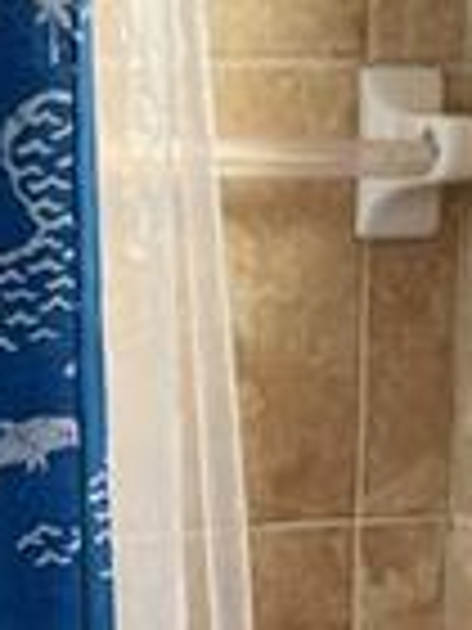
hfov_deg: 10.3
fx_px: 2600
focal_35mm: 143
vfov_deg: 13.6
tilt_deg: -10.1
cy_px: 639
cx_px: -22
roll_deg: -0.7
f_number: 1.6
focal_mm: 4.2
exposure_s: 1/138
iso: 32
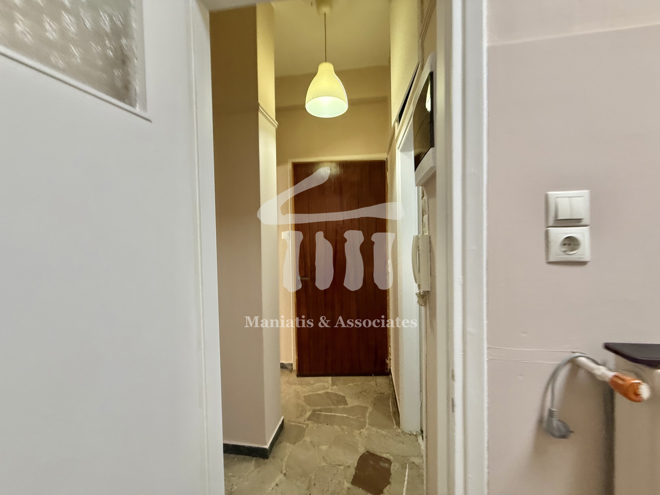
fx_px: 267
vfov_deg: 85.7
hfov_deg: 102.1
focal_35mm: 14
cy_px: 248
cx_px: 330
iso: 250
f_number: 2.2
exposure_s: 1/50
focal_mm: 2.22
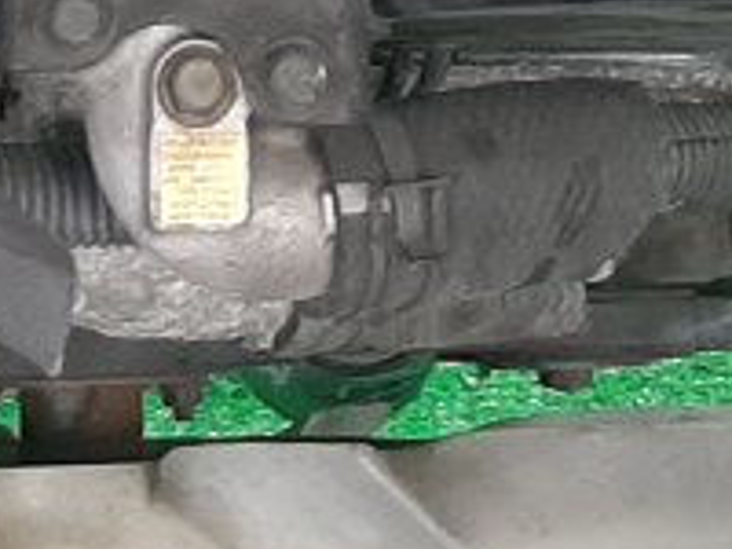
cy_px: -791
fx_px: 3954
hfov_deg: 10.5
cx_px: 154
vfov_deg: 7.4
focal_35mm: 187
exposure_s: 1/50
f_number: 1.7
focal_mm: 3.93
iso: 124
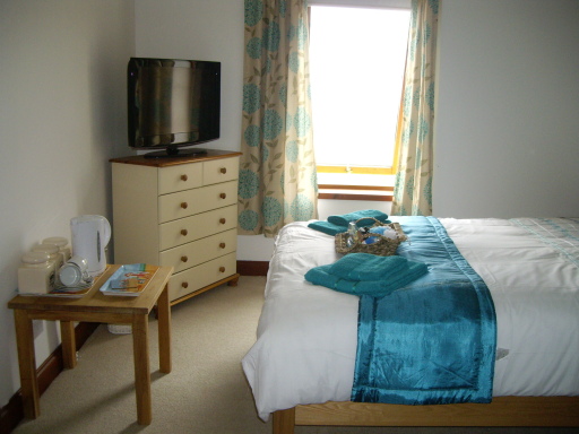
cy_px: 217
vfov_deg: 37.7
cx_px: 290
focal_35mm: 38
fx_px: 636
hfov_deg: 49.0
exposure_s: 1/40
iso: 200
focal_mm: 6.2
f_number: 2.7
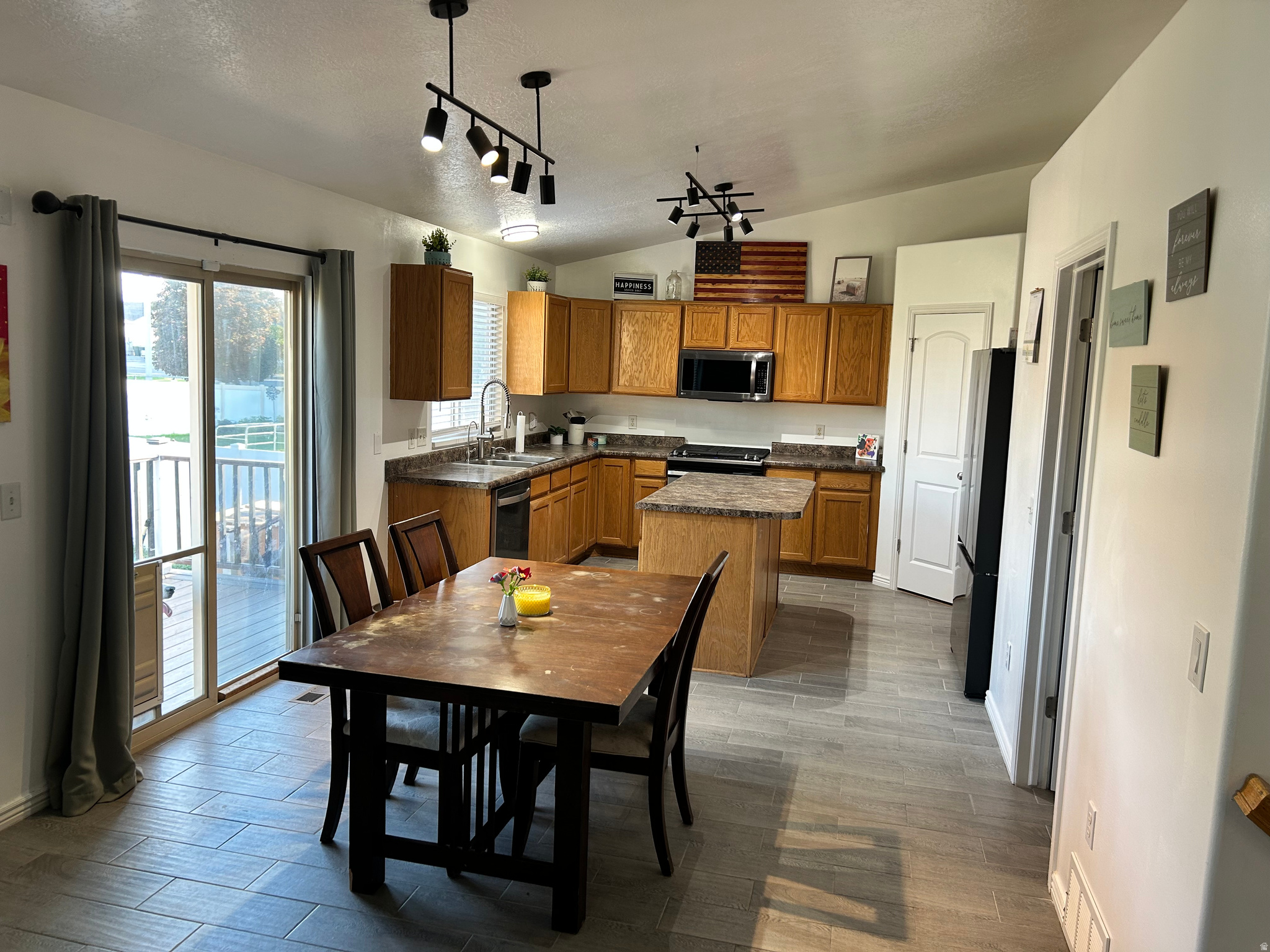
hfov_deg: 67.3
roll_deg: -2.6
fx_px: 954
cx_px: 635
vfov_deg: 53.1
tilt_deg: -4.8
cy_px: 476
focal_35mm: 26
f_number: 1.5
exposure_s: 1/60
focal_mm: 5.7
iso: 64
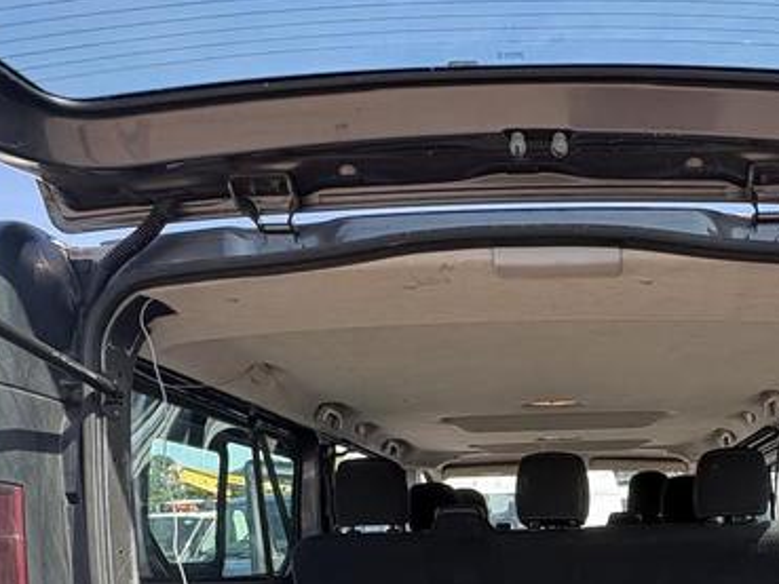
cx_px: 589
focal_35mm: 34
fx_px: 765
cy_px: 664
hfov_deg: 51.5
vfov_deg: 35.0
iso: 80
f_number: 2.2
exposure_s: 1/136
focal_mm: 2.22
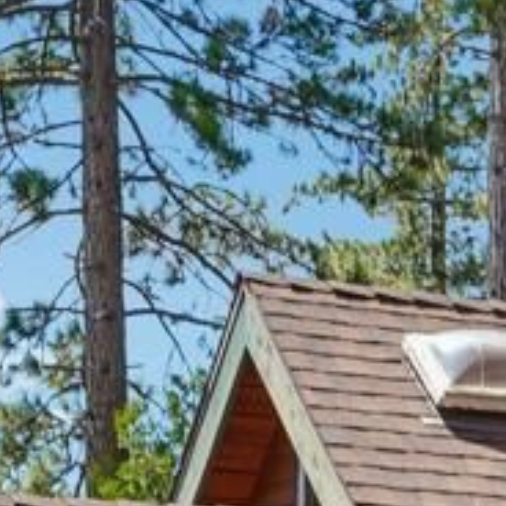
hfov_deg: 10.4
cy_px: 842
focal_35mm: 161
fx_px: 2663
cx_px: 842
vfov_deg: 10.4
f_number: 8
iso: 100
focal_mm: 34
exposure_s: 1/60
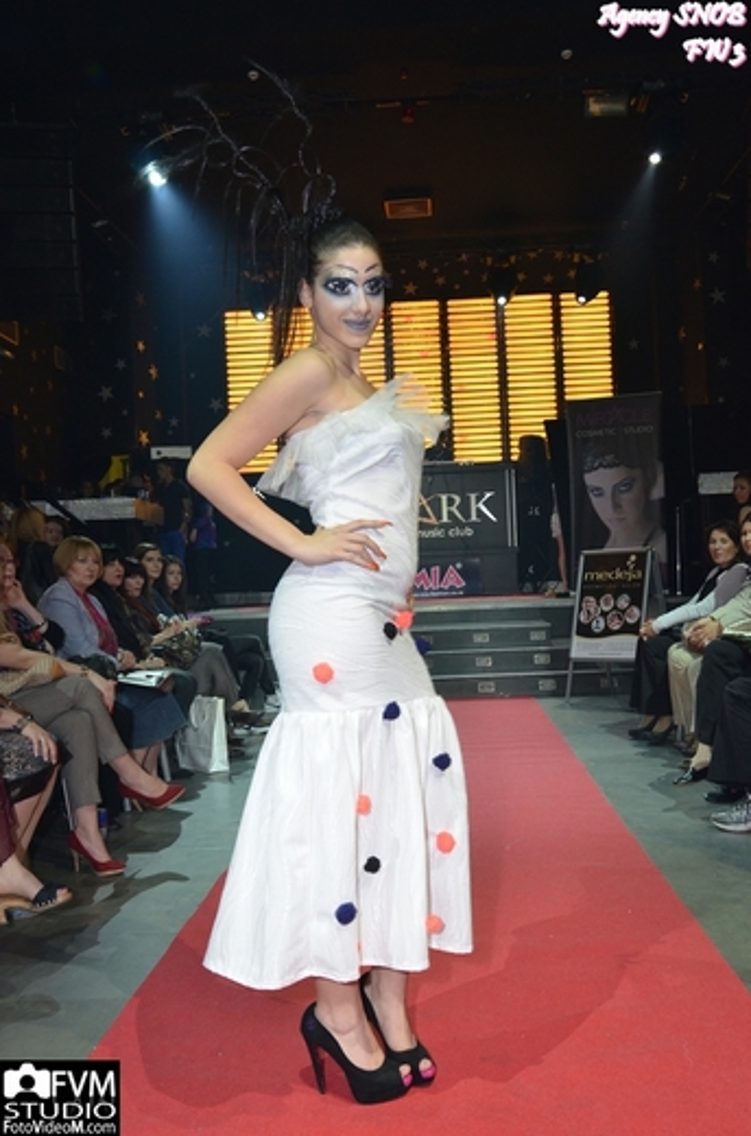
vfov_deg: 57.3
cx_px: 376
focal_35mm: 33
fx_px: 1038
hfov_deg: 39.8
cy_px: 568
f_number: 8
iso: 1250
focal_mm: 22
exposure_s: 1/60
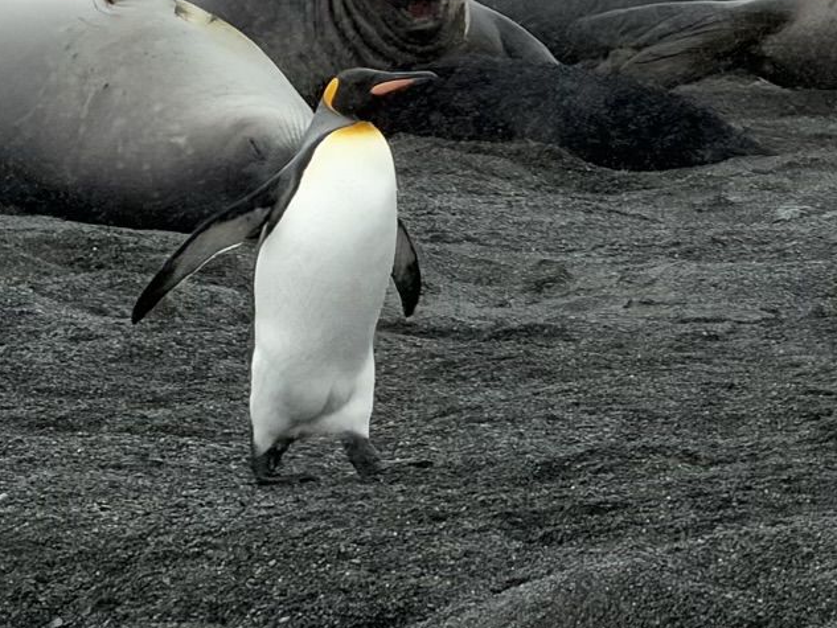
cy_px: -3
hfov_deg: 3.1
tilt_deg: -1.2
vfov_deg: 2.4
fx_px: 15284
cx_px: 808
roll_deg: -0.2
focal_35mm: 632
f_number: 2.8
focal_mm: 16.89
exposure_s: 1/894
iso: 16
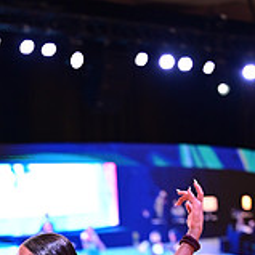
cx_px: -13
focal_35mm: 229
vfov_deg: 7.4
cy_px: 439
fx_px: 1909
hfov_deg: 7.6
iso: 1600
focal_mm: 74
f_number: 2.8
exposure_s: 1/320
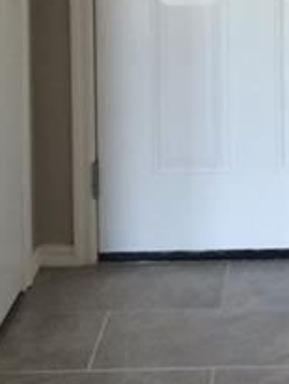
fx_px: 1200
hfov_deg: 13.4
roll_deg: +0.6
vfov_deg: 16.6
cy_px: -188
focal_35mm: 108
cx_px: 349
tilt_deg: -4.0
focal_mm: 4.15
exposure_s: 1/30
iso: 50
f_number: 2.2
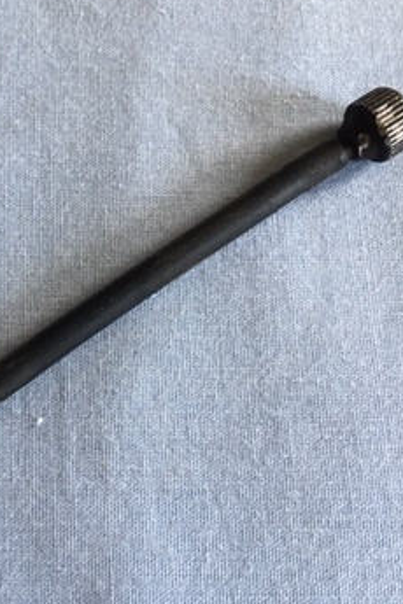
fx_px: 940
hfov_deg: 23.6
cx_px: 46
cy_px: 310
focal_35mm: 56
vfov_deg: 35.6
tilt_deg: -73.0
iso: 50
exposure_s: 1/33
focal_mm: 4.15
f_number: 2.2
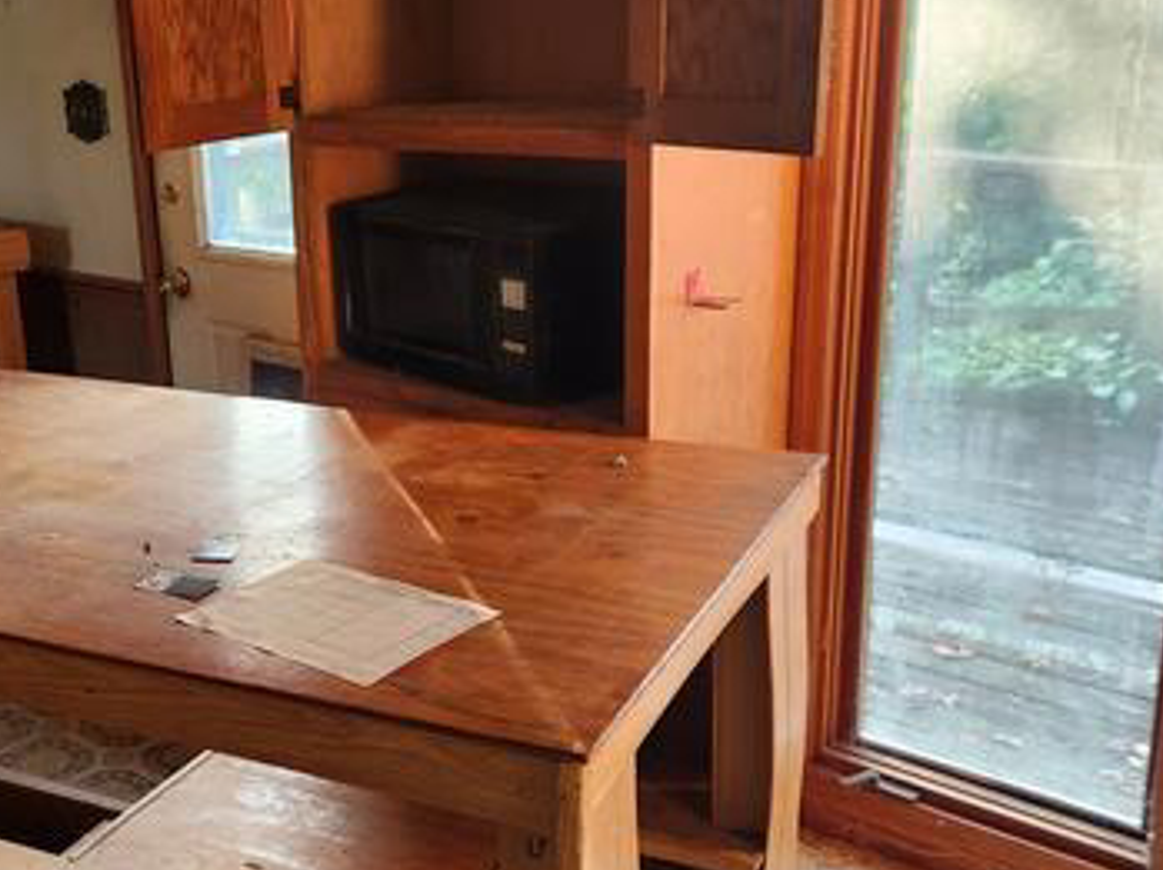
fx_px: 1477
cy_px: 487
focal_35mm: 44
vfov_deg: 32.8
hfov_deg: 42.1
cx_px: 338
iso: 250
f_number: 1.8
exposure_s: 1/120
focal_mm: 5.4
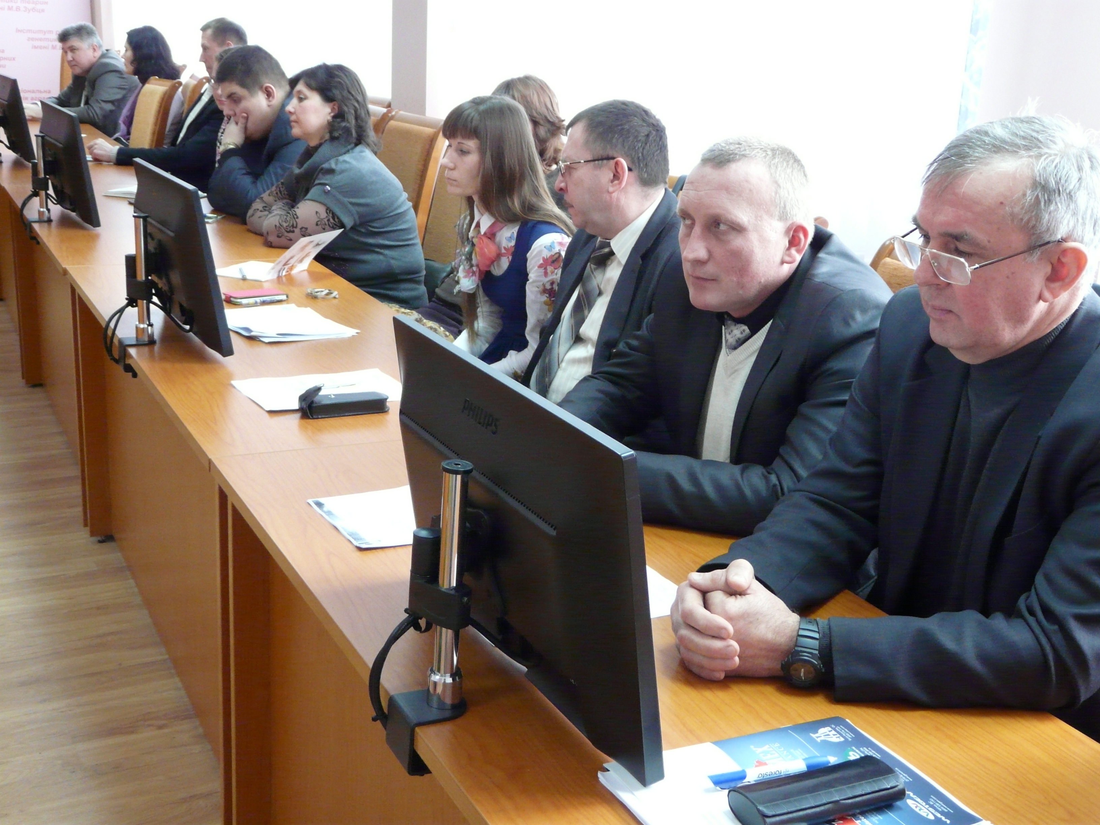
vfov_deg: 33.6
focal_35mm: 43
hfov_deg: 43.9
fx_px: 1366
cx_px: 550
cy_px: 412
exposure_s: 1/25
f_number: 3.2
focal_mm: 7
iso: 400
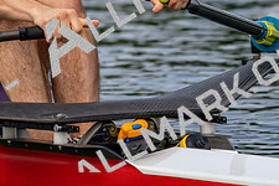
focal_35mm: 516
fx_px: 3999
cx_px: -61
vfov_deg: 2.7
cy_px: -40
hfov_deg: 4.0
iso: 320
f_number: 5.6
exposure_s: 1/1600
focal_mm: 200
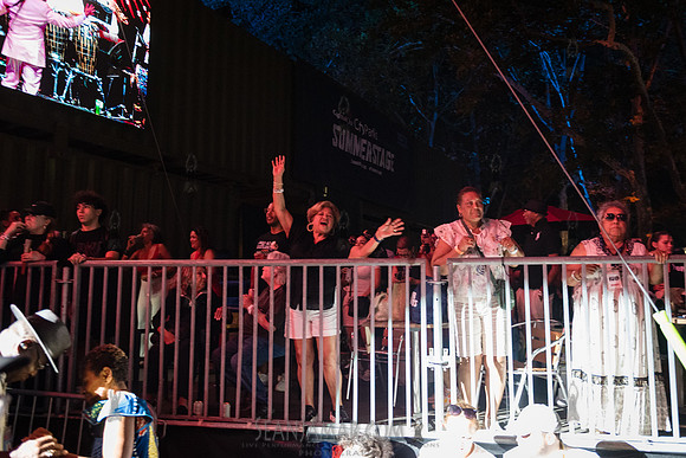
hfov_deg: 62.2
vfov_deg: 43.8
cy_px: 229
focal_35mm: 30
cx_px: 343
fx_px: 569
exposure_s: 1/160
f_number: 2.8
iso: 4000
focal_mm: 26
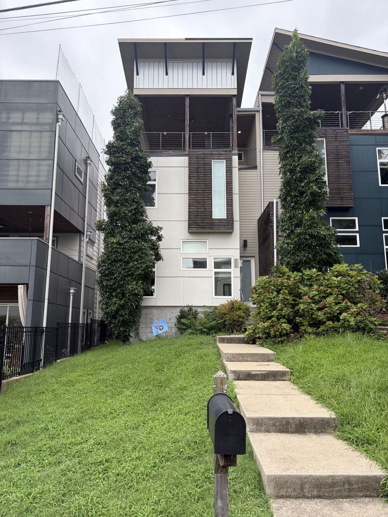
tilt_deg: +11.0
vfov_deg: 67.3
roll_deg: -0.4
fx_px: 389
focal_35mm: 26
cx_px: 194
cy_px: 258
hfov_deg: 53.1
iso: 64
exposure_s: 1/601
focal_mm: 5.96
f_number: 1.6
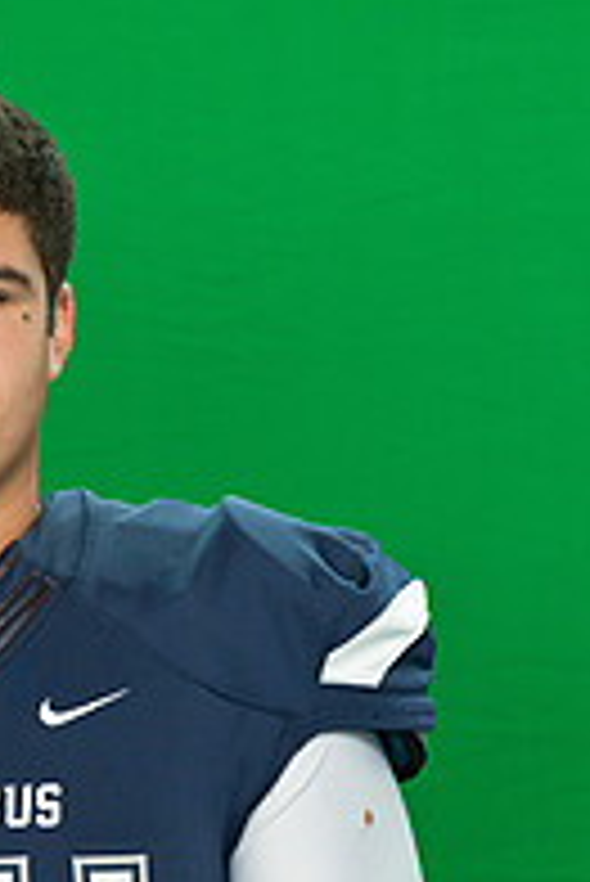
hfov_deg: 4.0
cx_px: -68
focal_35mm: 344
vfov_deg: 6.0
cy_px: 544
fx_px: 8441
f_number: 8
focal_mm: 150
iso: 5000
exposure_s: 1/100
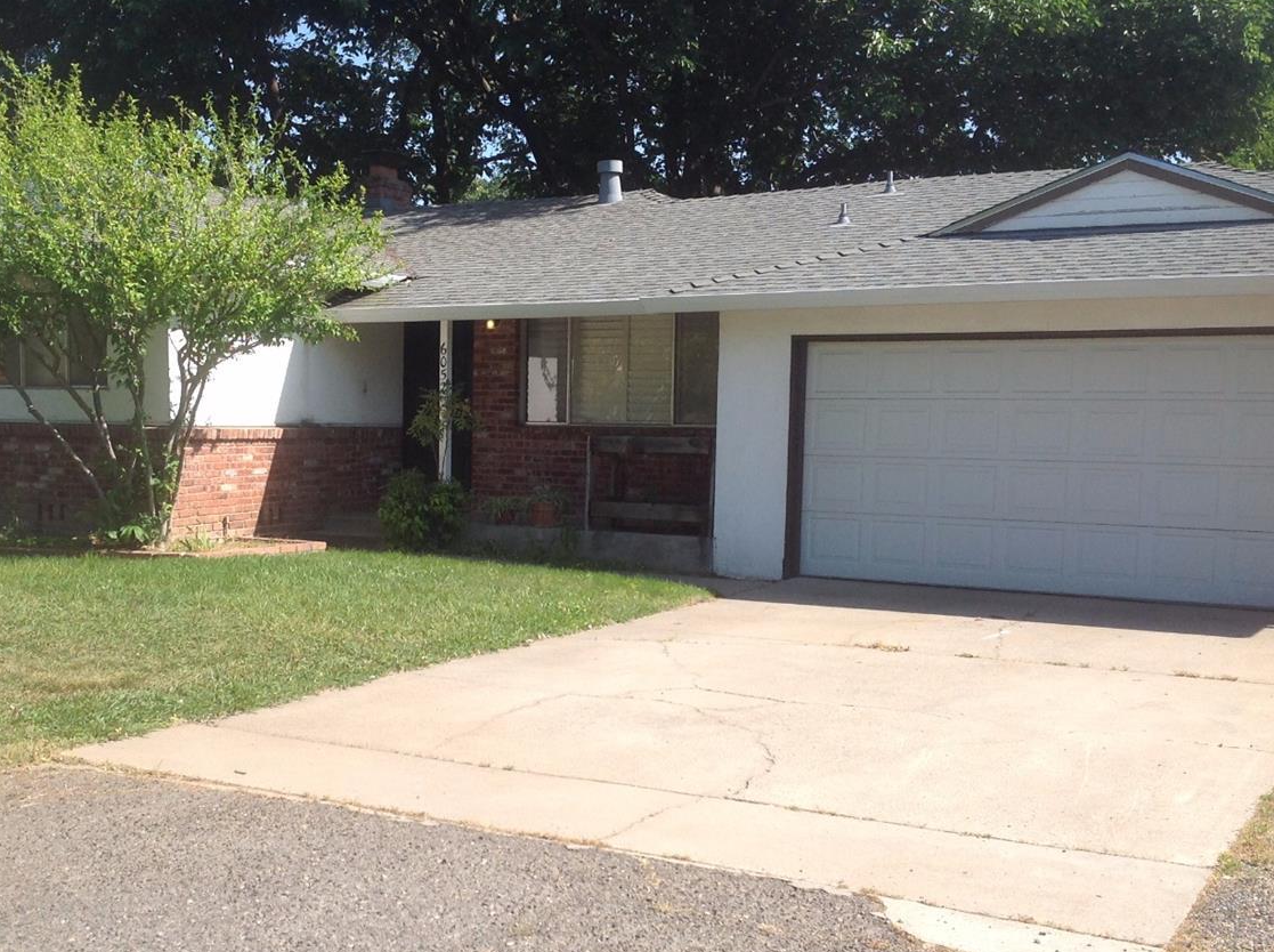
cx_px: 524
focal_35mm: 47
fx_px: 1727
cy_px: 557
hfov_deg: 40.4
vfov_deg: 30.7
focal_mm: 4.28
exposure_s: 1/1259
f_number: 2.4
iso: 50
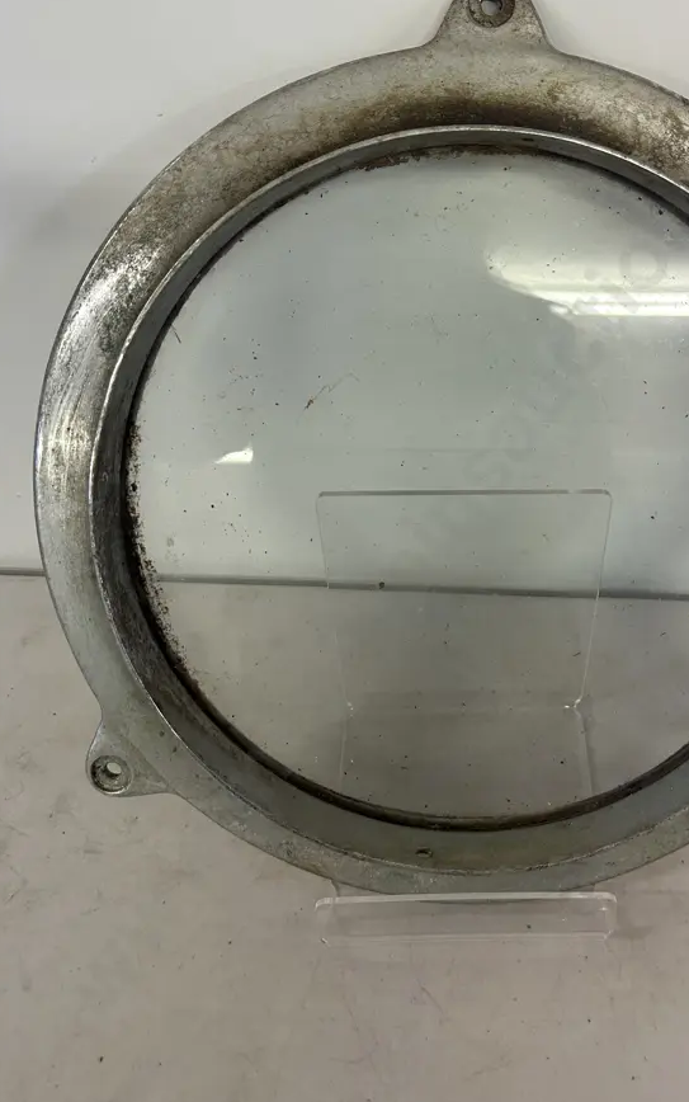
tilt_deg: -42.3
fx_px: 901
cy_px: 486
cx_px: 476
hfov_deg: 41.2
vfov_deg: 62.7
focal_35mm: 30
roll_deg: -1.9
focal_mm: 6.86
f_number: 1.78
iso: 200
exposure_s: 1/100
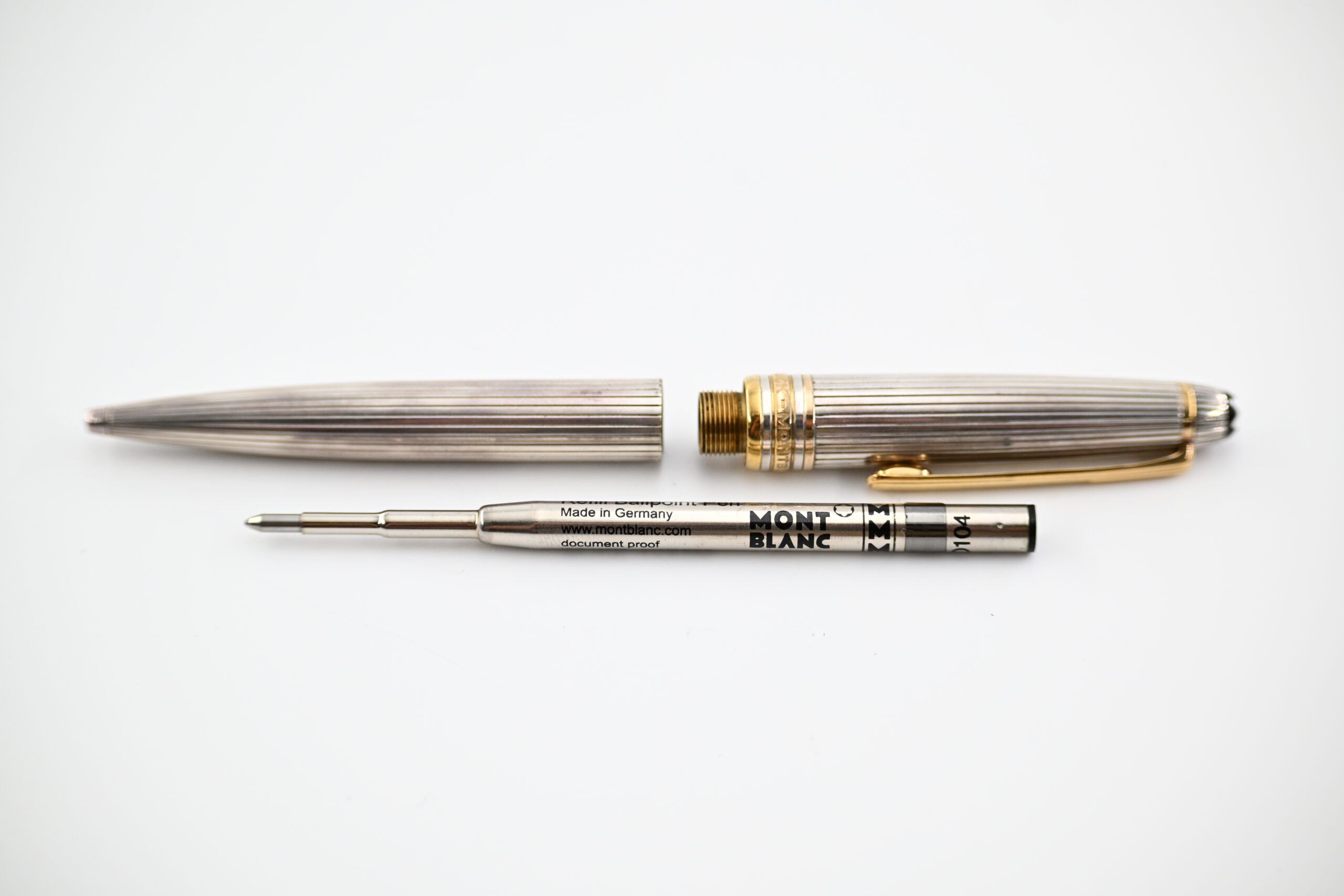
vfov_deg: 18.2
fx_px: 2800
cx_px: 672
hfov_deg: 27.0
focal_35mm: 75
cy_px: 448
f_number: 4.5
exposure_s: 1/400
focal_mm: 50
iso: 400
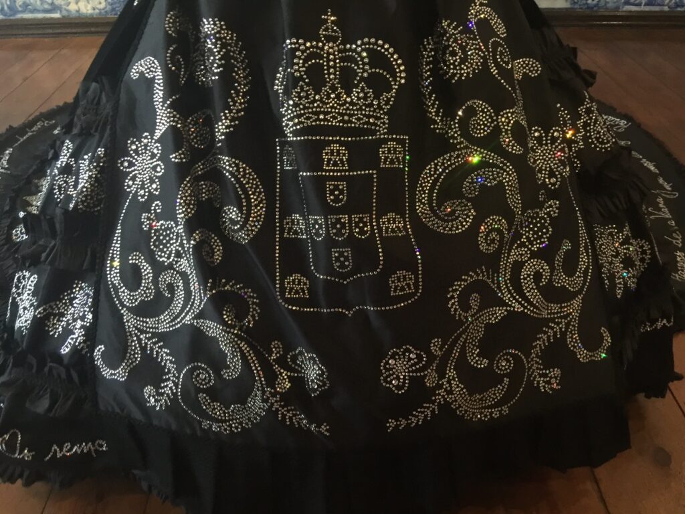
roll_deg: -0.8
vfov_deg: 48.2
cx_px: 342
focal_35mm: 29
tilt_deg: -35.3
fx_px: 574
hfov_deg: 61.7
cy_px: 257
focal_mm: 4.15
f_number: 2.2
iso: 160
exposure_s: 1/8
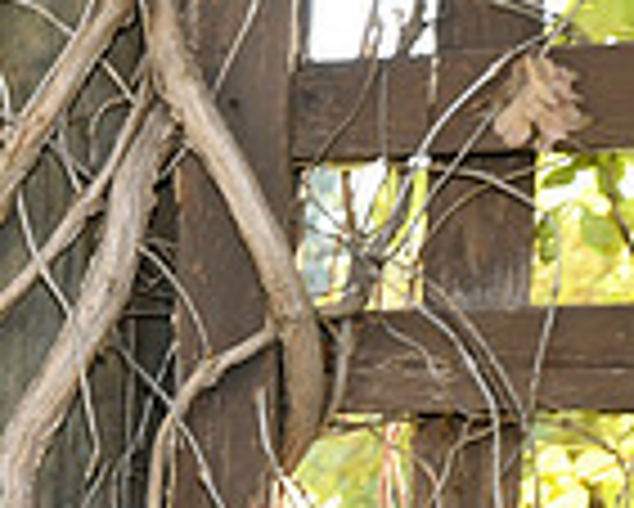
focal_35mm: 178
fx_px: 3342
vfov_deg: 8.4
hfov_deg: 10.0
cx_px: -638
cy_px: 852
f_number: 8
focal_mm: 46
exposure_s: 1/160
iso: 1600
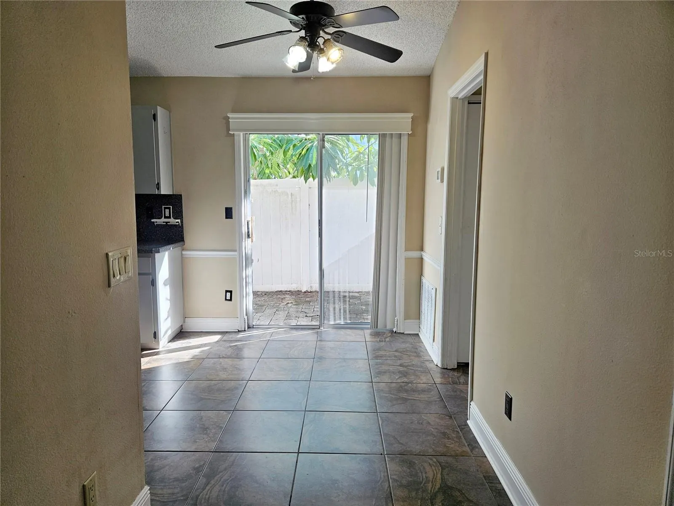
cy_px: 253
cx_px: 337
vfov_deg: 58.9
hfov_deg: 73.9
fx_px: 448
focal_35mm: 23
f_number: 1.8
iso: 50
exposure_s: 1/120
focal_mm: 5.4
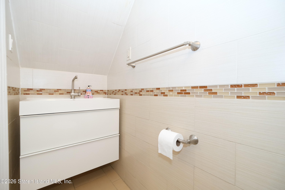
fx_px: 119
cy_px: 95
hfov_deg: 100.4
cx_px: 142
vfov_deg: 77.3
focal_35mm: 15
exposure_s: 1/100
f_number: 4
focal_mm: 10
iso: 2000
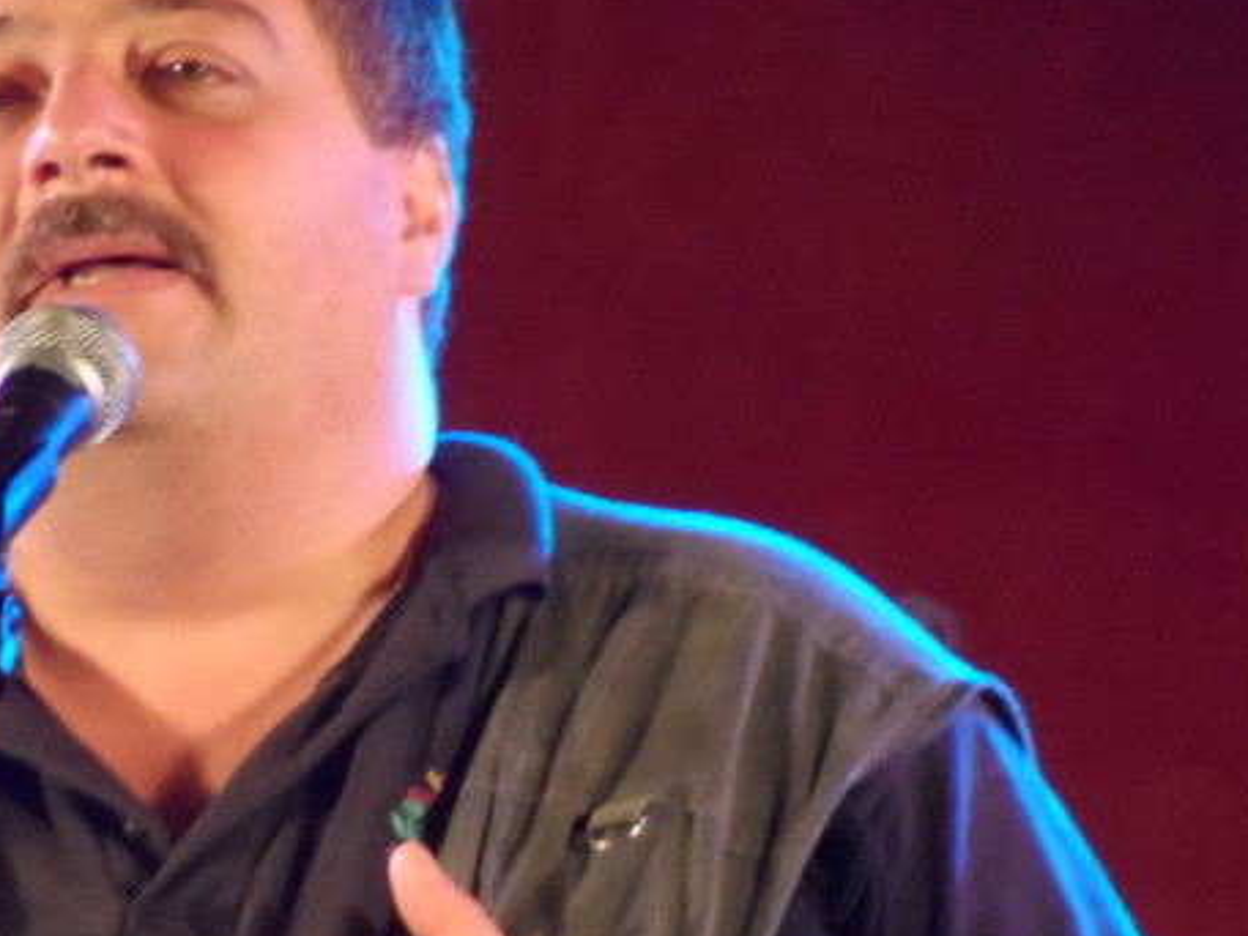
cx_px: 205
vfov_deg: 2.0
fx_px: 26643
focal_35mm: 739
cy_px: 609
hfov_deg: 2.7
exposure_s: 1/30
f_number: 5.8
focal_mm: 72
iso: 800
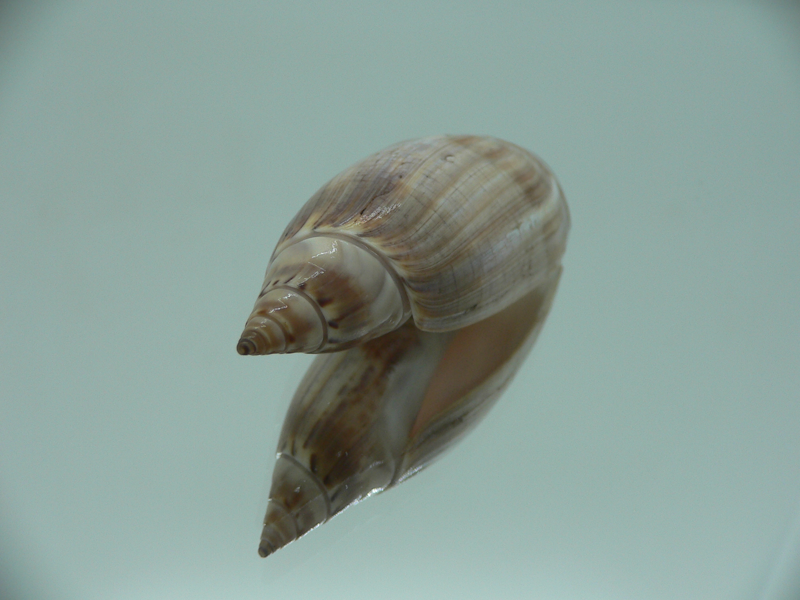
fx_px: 809
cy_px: 300
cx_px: 400
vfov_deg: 40.7
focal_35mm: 35
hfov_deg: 52.6
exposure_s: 1/60
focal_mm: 4.6
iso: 80
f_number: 2.8
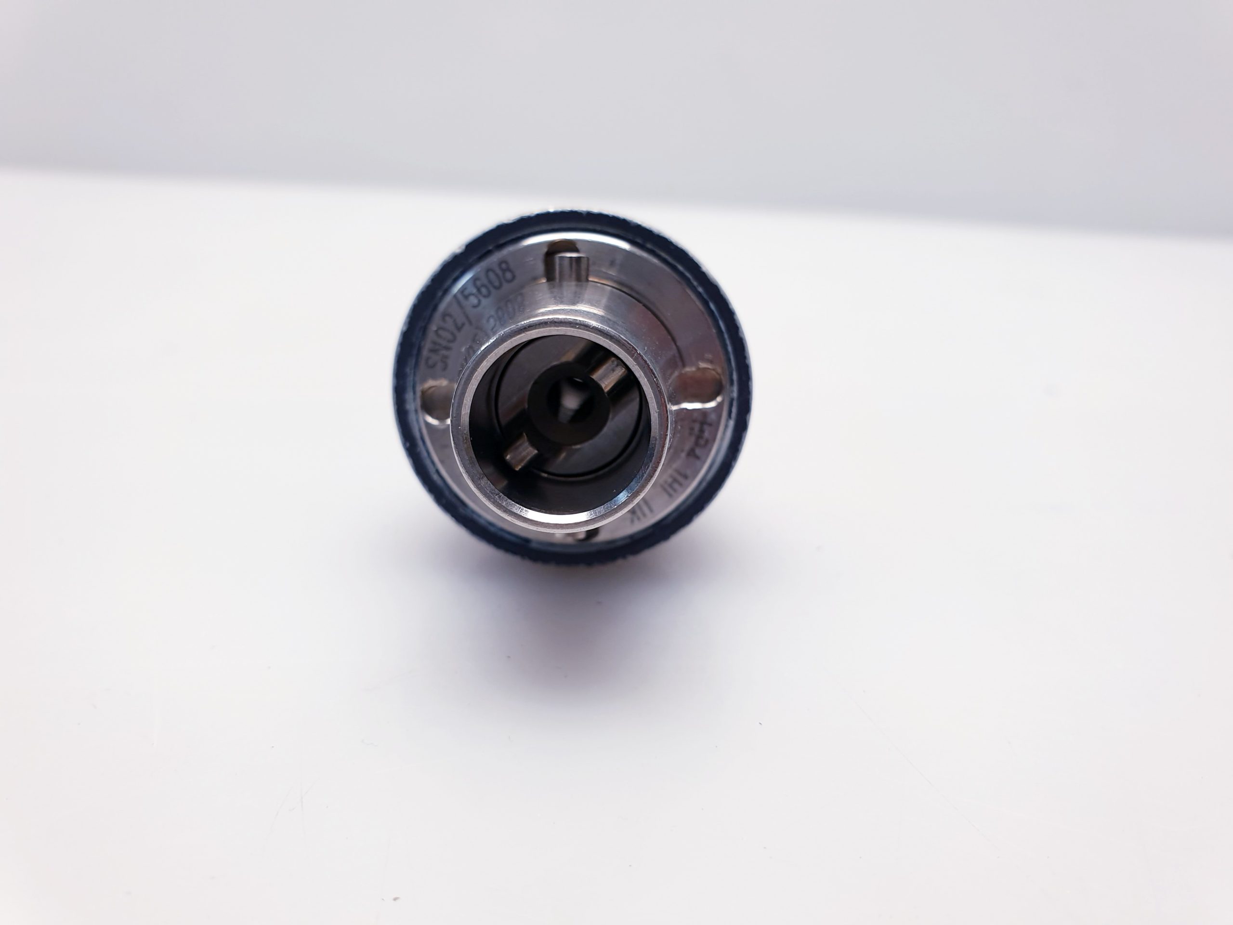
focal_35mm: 26
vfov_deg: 53.1
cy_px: 462
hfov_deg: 67.3
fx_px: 926
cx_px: 616
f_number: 2.4
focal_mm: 4.3
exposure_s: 1/100
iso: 80
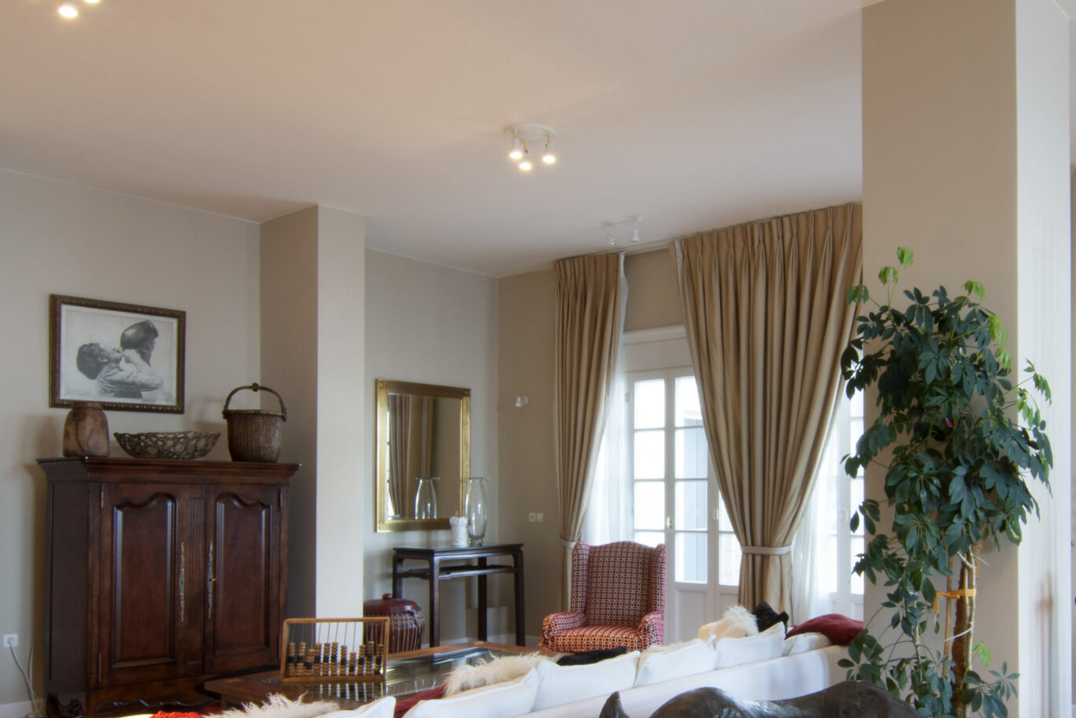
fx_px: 971
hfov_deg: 57.3
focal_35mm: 32
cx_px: 676
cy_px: 489
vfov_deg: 40.0
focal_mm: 11.5
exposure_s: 5
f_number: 16
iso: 200
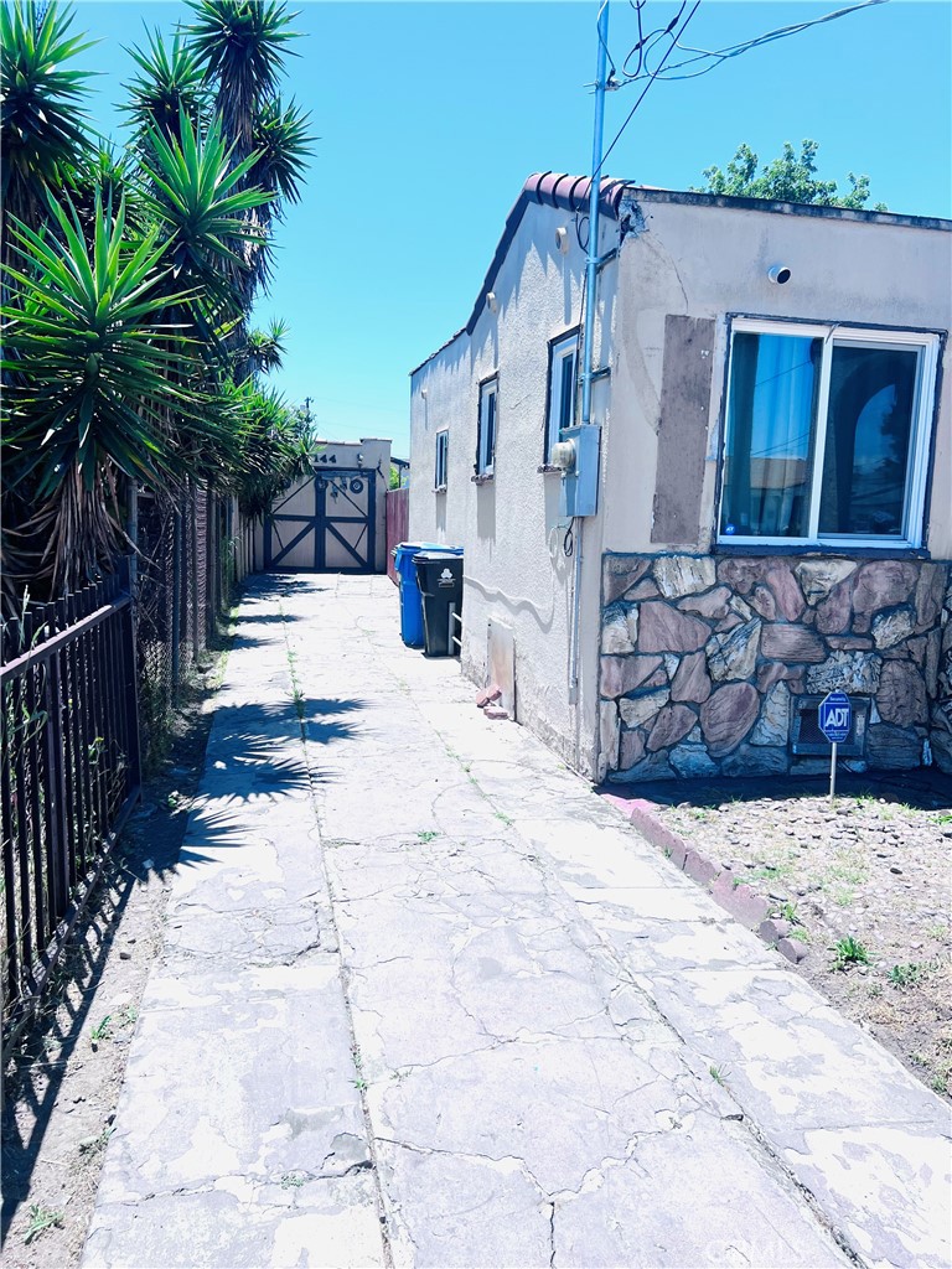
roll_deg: -2.8
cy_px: 634
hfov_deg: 53.1
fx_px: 953
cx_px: 476
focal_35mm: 26
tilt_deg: -6.9
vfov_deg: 67.3
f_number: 1.5
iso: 50
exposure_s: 1/4274
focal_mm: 5.7
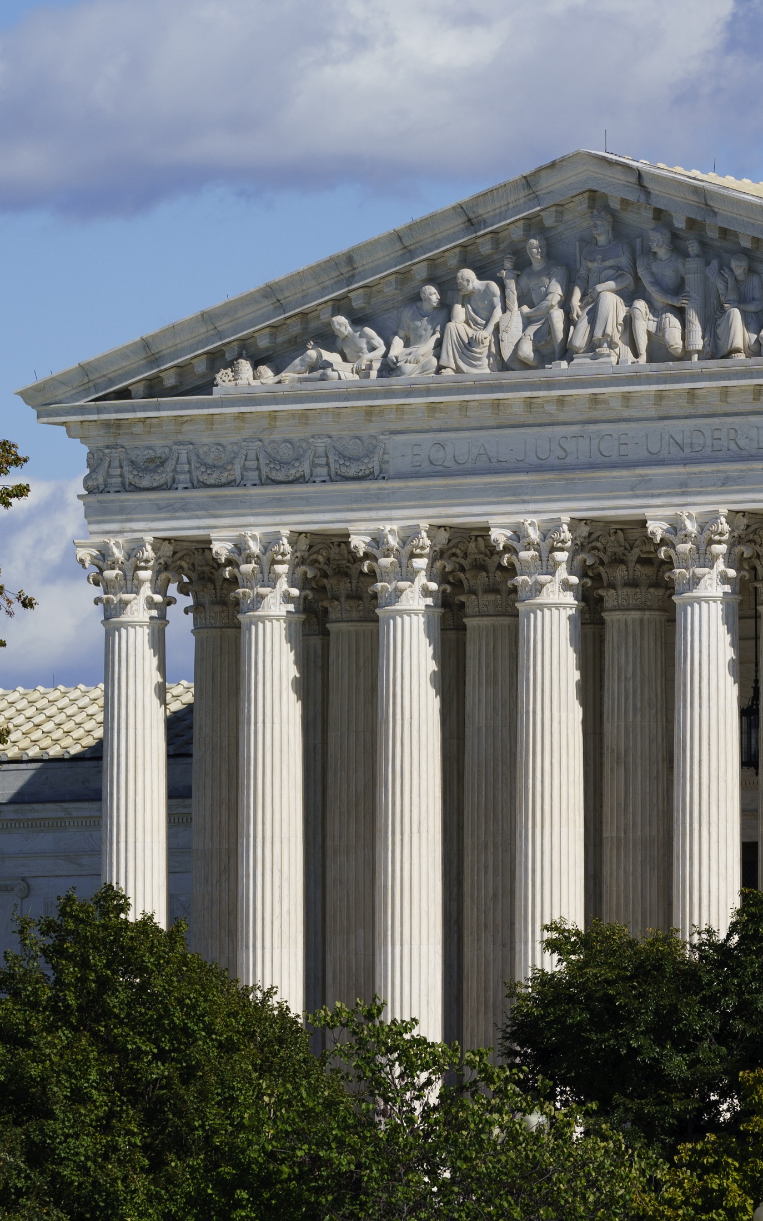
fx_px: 11810
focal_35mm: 355
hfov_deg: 3.7
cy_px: 610
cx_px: 696
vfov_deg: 5.9
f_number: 5.6
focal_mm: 232
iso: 125
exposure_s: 1/1600
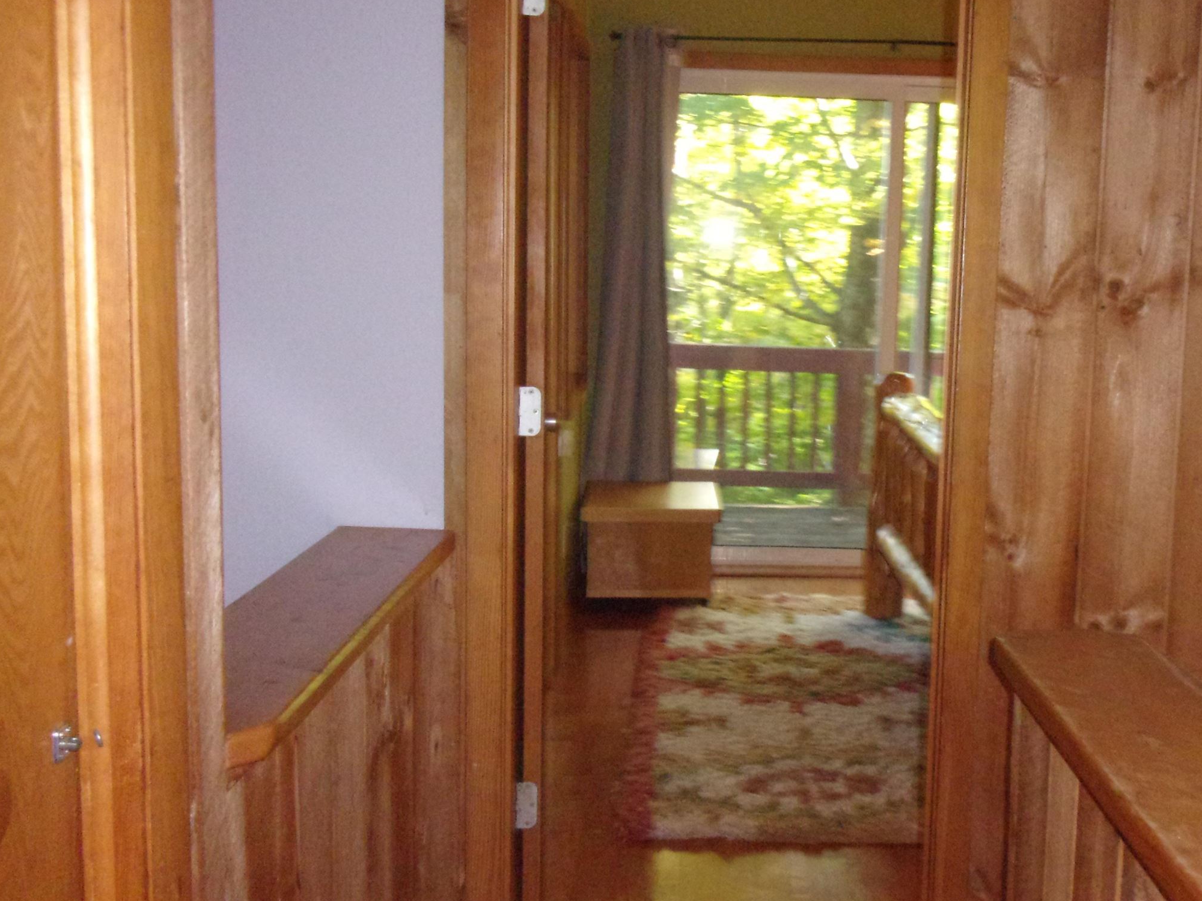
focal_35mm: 43
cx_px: 767
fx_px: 1493
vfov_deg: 33.6
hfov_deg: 43.4
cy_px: 456
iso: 640
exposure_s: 1/34
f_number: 3.9
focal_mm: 5.1
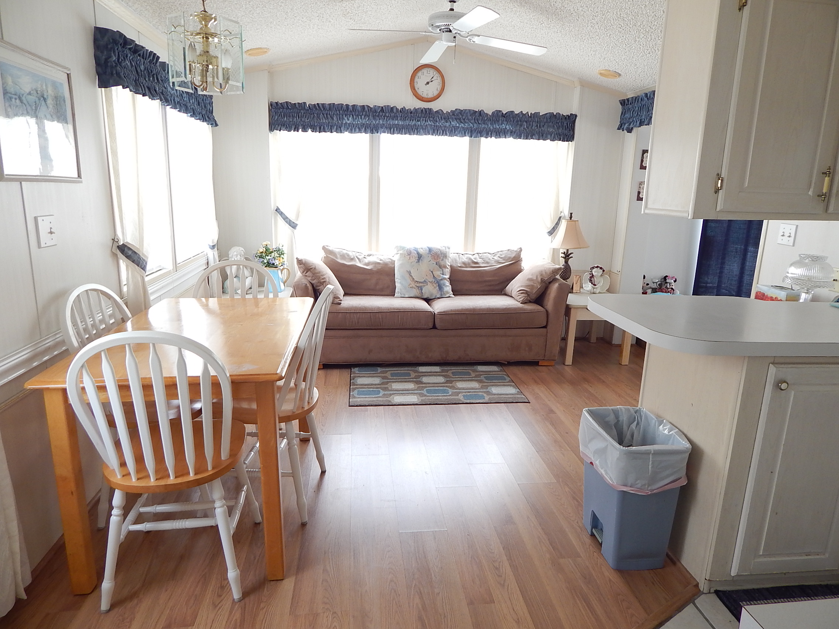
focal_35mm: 23
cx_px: 420
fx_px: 557
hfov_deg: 73.9
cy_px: 314
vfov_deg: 58.9
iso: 125
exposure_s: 1/40
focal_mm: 4
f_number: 3
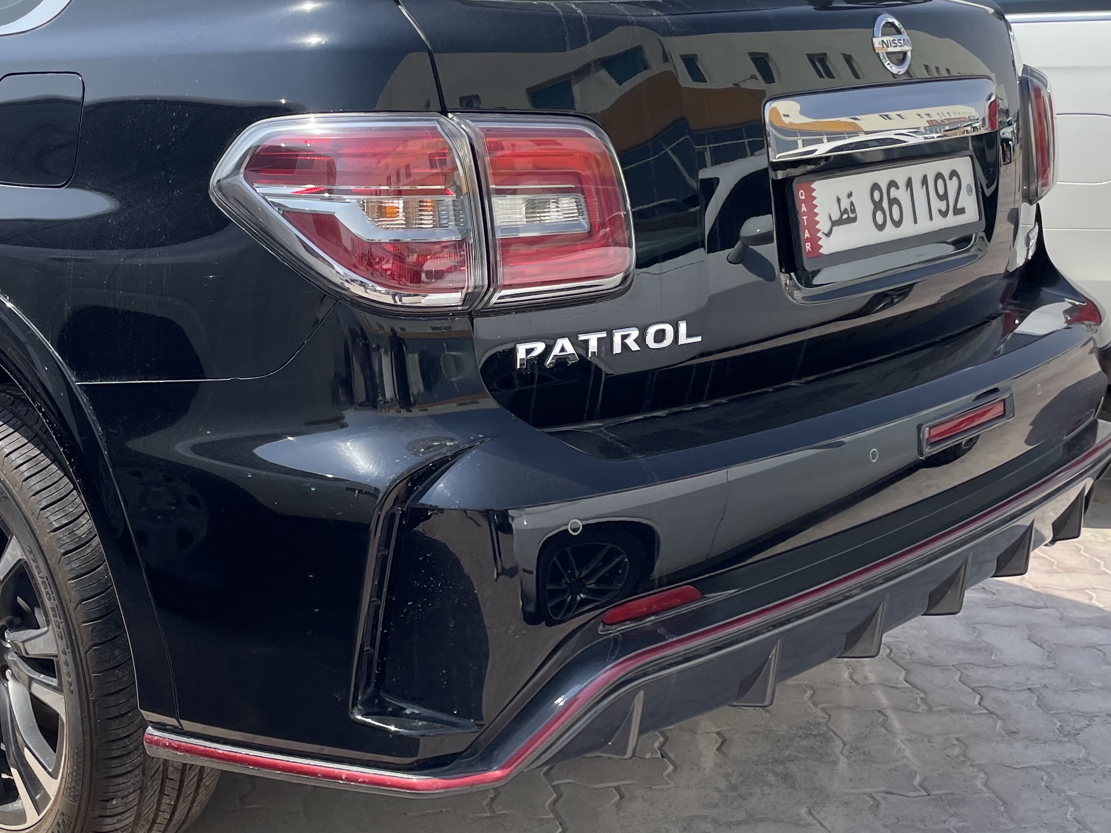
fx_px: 1476
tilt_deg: -11.5
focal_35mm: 46
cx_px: 317
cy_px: 290
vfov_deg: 31.3
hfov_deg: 40.4
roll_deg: +1.0
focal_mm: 4.2
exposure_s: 1/2747
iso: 32
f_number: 1.6
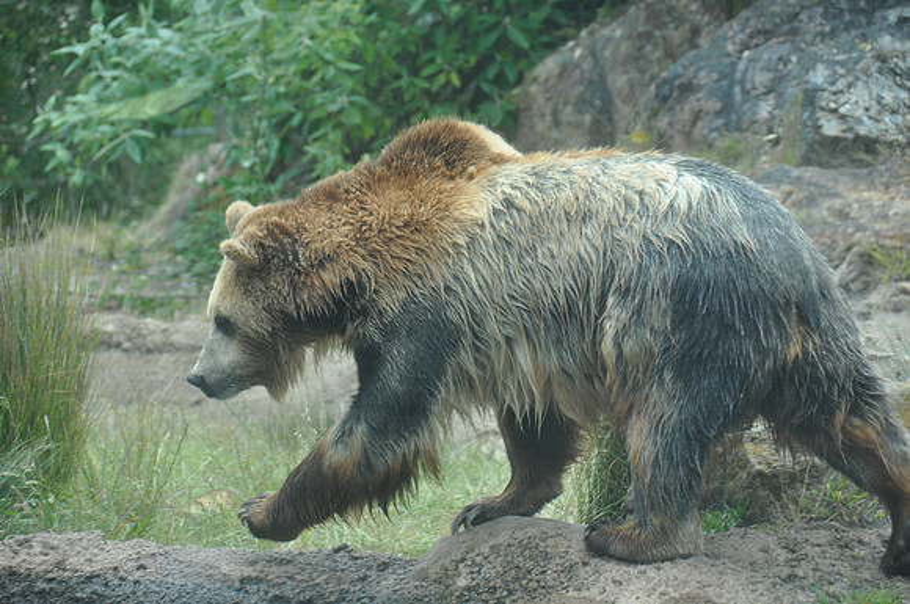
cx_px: 455
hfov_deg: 9.5
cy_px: 302
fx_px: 5490
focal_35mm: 218
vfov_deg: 6.3
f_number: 5.6
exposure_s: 1/200
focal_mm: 145
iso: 320
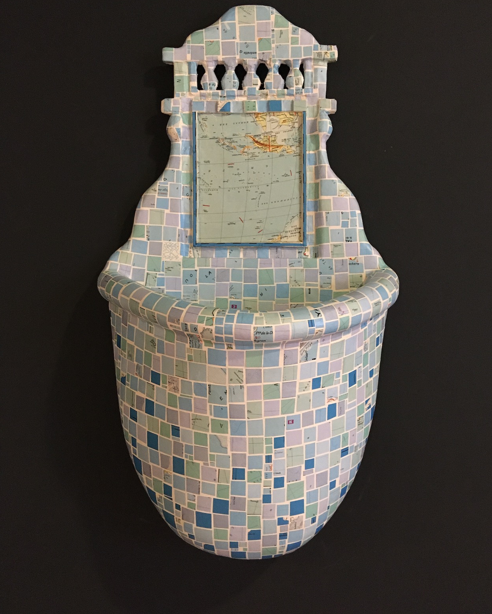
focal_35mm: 31
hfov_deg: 47.1
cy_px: 282
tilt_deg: -2.0
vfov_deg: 57.1
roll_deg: +0.1
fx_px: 564
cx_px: 251
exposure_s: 1/17
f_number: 2.2
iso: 200
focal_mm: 4.15
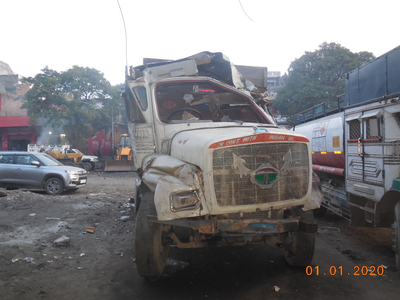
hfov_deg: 69.4
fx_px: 289
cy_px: 150
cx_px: 200
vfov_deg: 54.9
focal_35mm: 25
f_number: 3.1
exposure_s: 1/25
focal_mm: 4.5
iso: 320
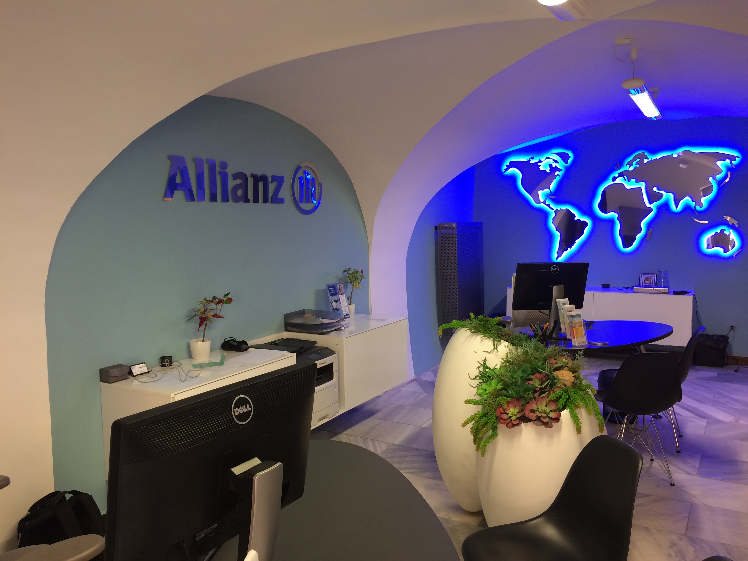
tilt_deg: -8.4
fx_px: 627
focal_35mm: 29
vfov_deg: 48.2
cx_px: 374
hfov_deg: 61.7
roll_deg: +0.0
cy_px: 280
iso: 100
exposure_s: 1/33
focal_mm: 4.15
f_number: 2.2
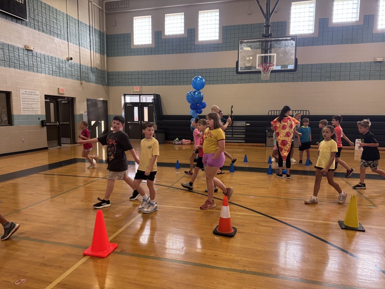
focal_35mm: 24
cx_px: 192
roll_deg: -0.6
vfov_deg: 56.8
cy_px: 144
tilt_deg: -8.2
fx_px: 267
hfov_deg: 71.6
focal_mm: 6.76
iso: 125
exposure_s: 1/121
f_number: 1.78
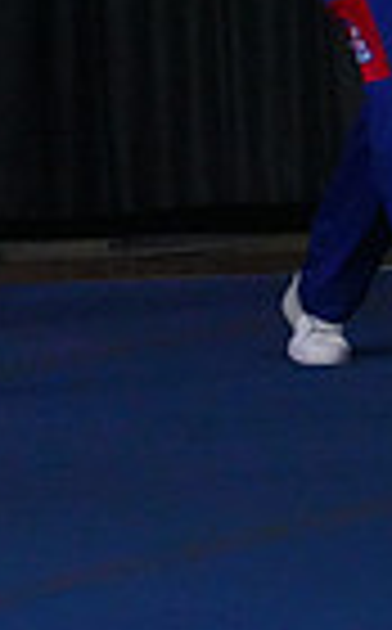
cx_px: -748
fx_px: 13783
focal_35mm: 803
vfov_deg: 2.6
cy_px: -115
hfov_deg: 1.6
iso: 16000
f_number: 5.6
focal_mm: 190
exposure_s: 1/1250
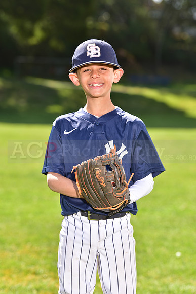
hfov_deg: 10.2
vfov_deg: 15.2
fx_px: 1102
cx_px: 98
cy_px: 147
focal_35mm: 135
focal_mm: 135
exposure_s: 1/250
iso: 100
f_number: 5
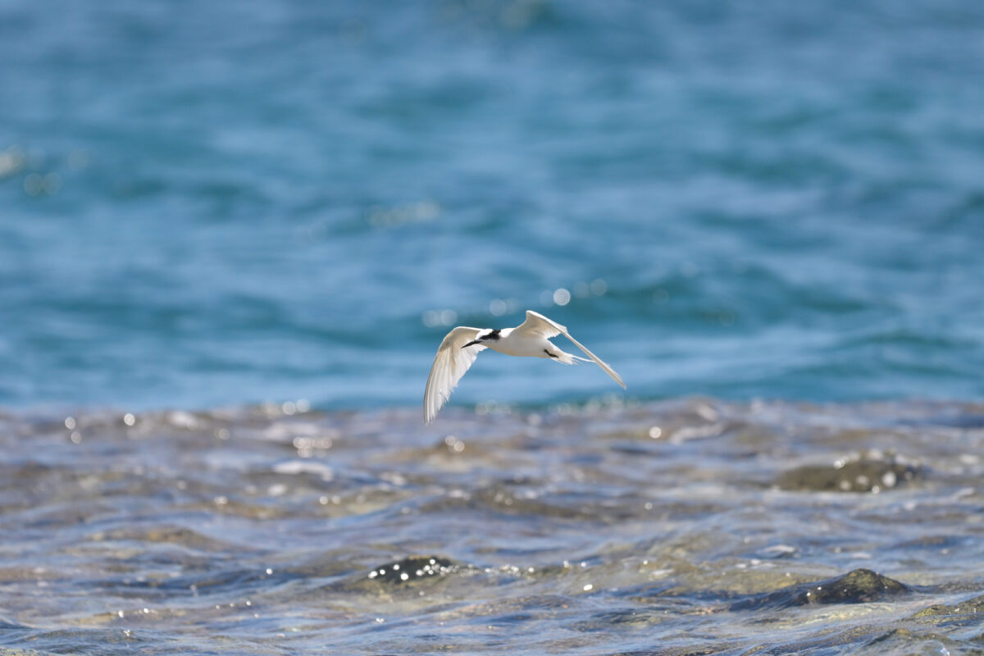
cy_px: 328
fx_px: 24598
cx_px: 492
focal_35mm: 900
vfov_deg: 1.5
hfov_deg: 2.3
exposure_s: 1/4000
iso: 900
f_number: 6.3
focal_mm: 600
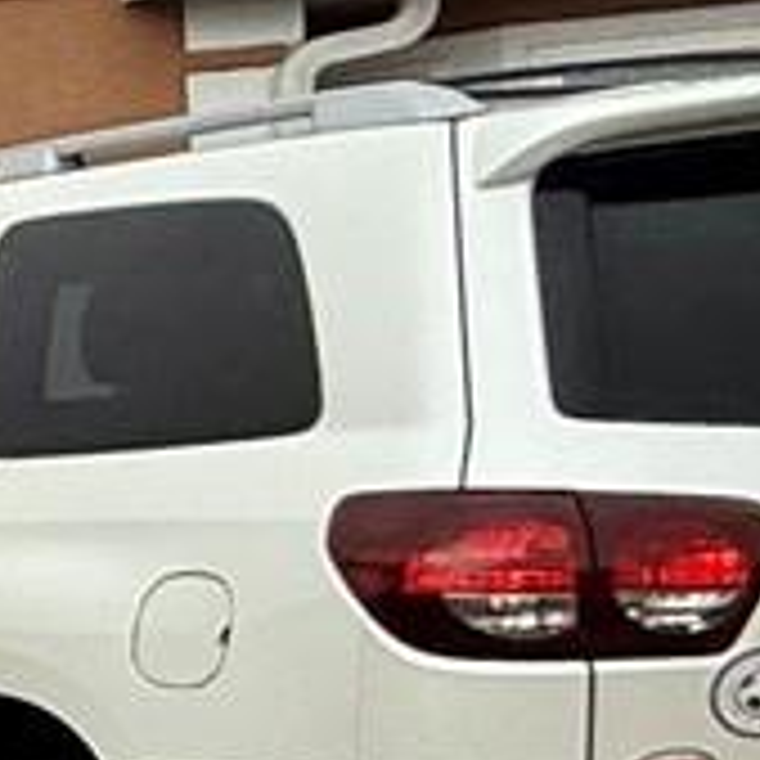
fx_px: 2906
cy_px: 742
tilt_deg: -1.2
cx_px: -1884
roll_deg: +1.8
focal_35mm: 117
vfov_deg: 14.7
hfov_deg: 9.3
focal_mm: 2.22
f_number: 2.2
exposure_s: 1/1497
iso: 50
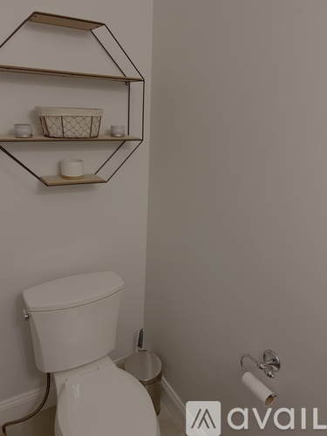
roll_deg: -3.7
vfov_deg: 67.3
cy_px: 218
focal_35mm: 26
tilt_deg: -18.4
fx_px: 327
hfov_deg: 53.1
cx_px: 164
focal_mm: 5.7
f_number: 1.5
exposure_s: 1/120
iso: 125
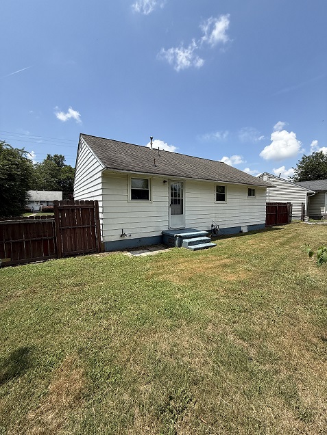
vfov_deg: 102.1
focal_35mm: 14
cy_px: 218
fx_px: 176
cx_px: 164
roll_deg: +0.6
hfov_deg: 85.7
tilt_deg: -2.9
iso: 50
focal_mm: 2.22
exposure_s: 1/1901
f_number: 2.2
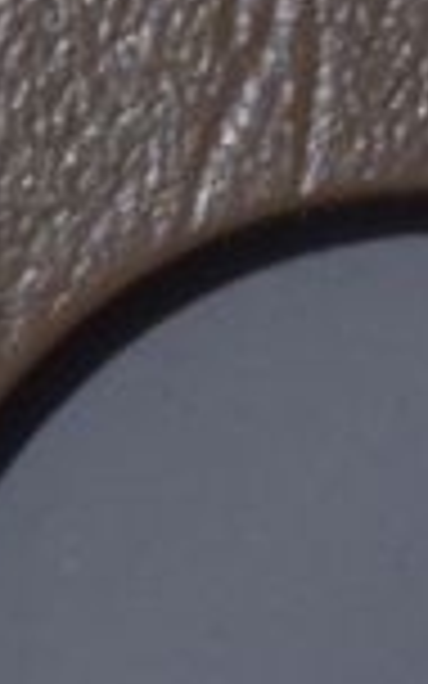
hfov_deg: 1.4
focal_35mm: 907
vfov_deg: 2.3
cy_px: 1429
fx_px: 16927
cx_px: 396
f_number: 8
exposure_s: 1/160
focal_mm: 90
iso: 1600
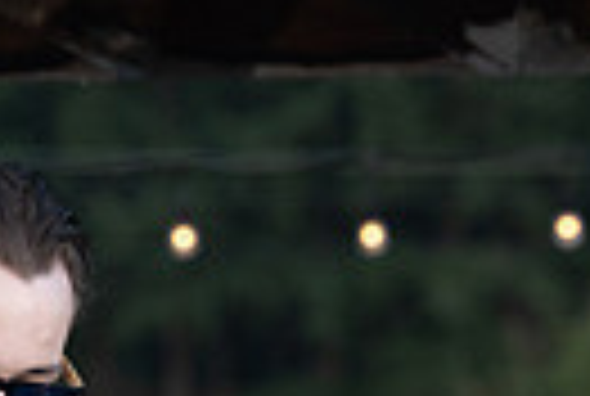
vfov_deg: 2.1
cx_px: 90
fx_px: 10891
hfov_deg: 3.1
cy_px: 646
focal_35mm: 663
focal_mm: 150
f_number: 5.6
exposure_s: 1/200
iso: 320
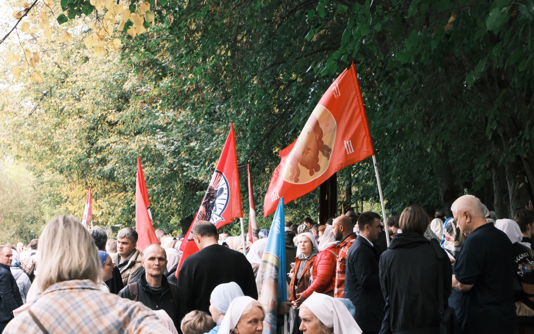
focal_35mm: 70
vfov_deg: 18.6
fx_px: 1019
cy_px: 168
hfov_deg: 29.4
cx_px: 267
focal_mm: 45
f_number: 5.6
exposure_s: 1/1000
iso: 5000
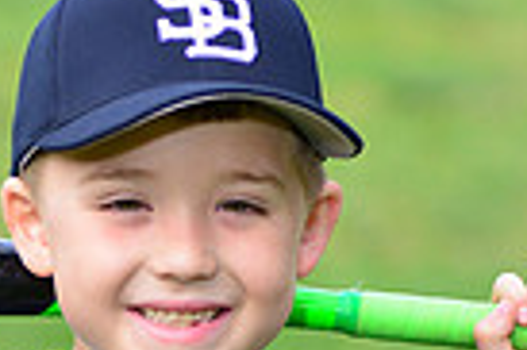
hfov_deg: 3.6
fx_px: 8349
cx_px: 192
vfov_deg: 2.4
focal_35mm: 571
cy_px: 498
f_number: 5.6
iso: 320
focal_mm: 135
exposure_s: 1/200
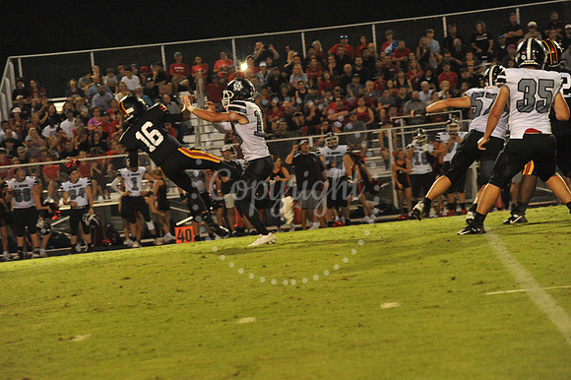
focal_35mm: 170
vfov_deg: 8.1
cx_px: 286
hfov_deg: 12.1
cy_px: 190
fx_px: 2695
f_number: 5.6
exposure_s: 1/200
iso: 6400
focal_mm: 170
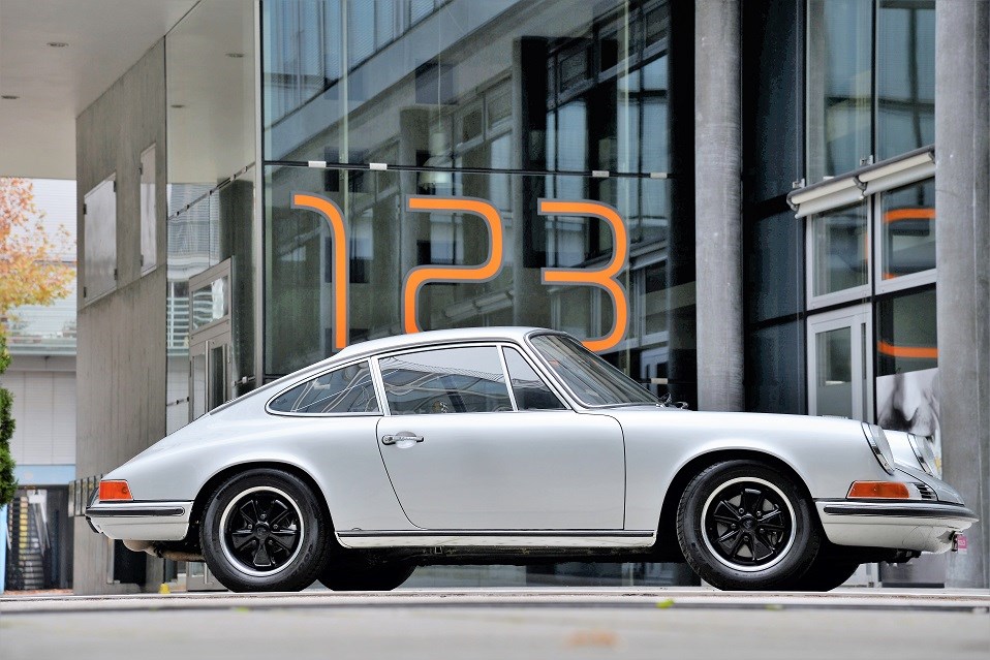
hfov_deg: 19.5
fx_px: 2888
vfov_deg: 13.0
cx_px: 495
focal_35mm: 105
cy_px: 330
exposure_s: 1/50
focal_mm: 105
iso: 320
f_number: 6.3
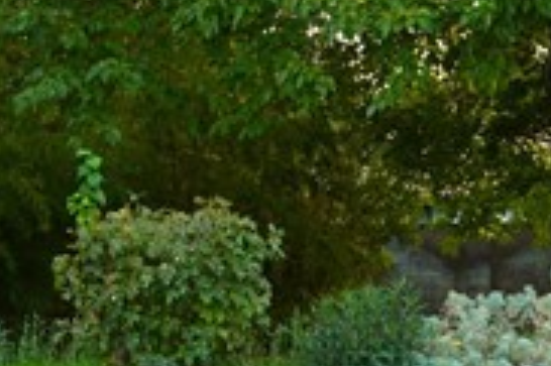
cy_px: -163
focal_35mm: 167
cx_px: 185
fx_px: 2554
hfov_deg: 12.3
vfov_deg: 8.1
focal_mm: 28
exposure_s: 1/20
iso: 64
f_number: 3.5
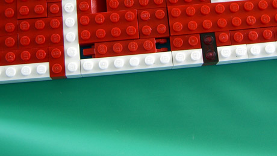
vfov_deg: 16.2
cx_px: 154
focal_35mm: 72
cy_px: -22
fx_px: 529
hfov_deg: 29.3
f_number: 2.8
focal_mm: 7.9
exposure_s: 1/100
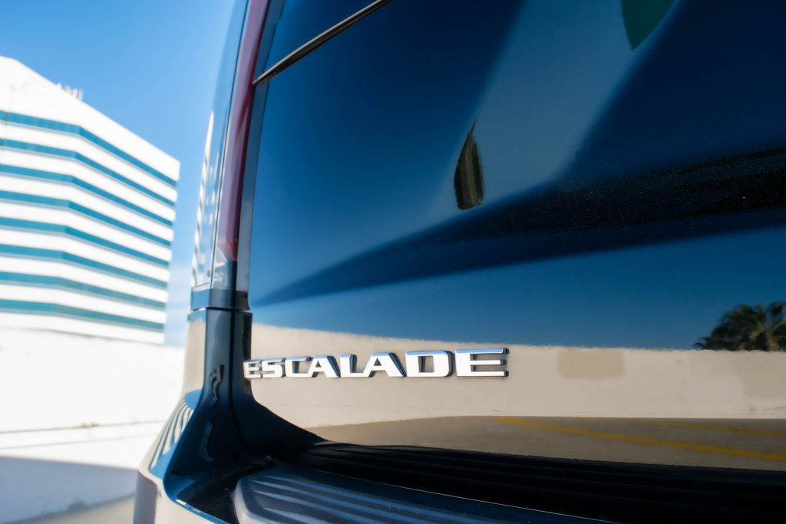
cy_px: 262
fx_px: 590
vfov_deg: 47.9
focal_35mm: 27
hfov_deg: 67.4
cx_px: 393
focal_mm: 18
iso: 200
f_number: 8
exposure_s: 1/250
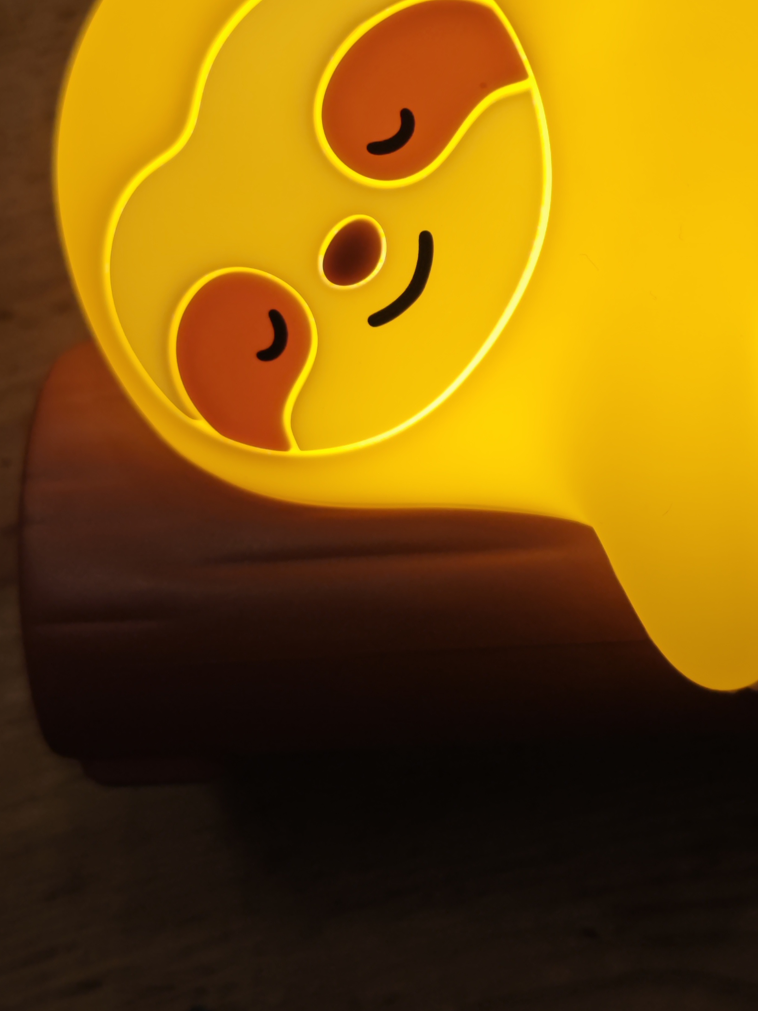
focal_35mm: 86
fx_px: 2511
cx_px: 665
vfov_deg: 22.6
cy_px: 296
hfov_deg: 17.0
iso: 50
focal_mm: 8.72
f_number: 2
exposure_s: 1/100
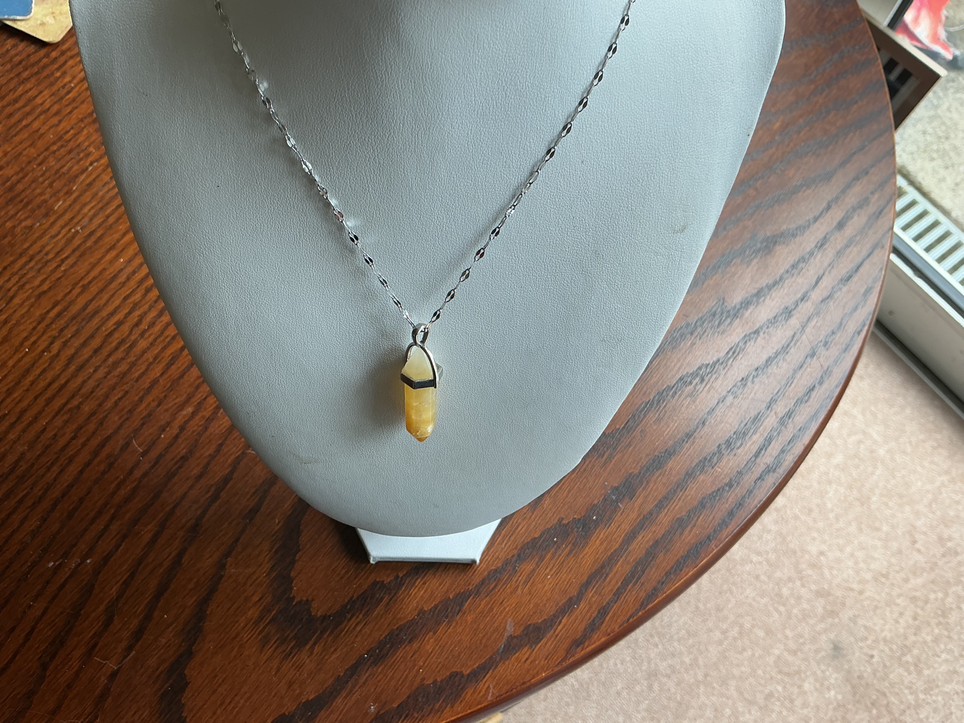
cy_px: 362
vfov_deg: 48.2
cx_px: 482
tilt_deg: -63.9
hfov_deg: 61.7
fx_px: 808
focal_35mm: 29
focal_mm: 3
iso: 16
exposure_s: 1/104
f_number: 1.8
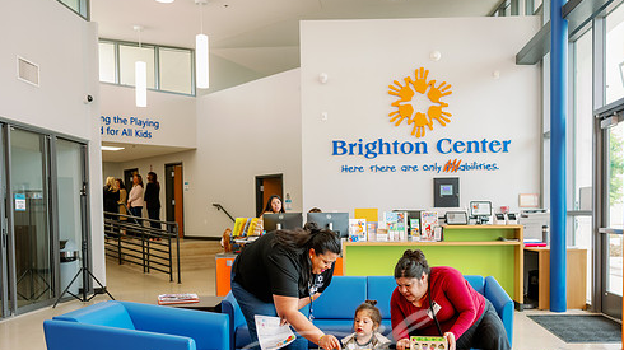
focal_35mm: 36
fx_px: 595
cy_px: 237
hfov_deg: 55.1
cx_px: 360
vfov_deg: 32.5
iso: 1000
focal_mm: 29
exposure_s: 1/200
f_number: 2.8
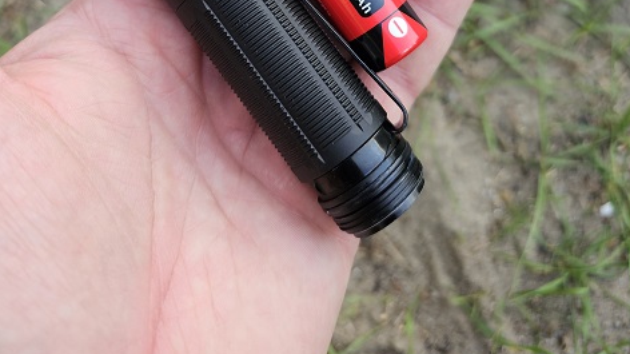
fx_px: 568
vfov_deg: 30.9
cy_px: -35
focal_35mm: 34
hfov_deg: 58.0
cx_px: 312
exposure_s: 1/100
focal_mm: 6.3
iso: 32
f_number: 1.7
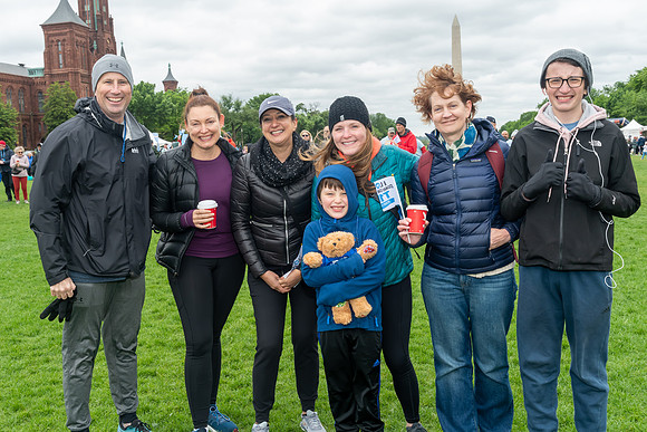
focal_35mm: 39
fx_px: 698
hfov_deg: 49.7
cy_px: 202
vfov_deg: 34.3
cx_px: 300
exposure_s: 1/250
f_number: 7.1
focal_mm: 24
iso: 320
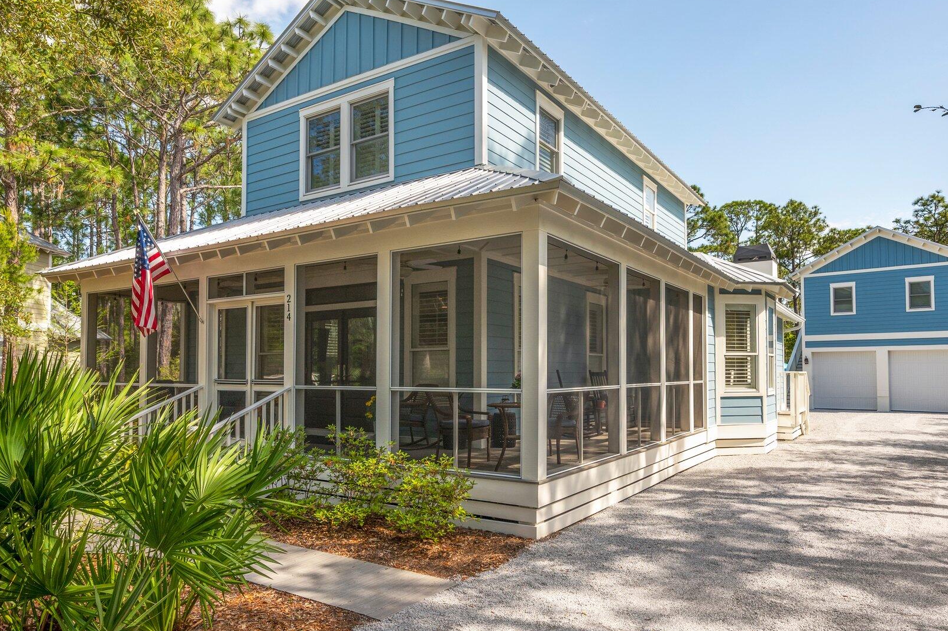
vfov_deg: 55.0
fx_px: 605
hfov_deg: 76.1
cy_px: 319
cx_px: 477
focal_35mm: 23
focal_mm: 18
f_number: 9
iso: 250
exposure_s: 1/320
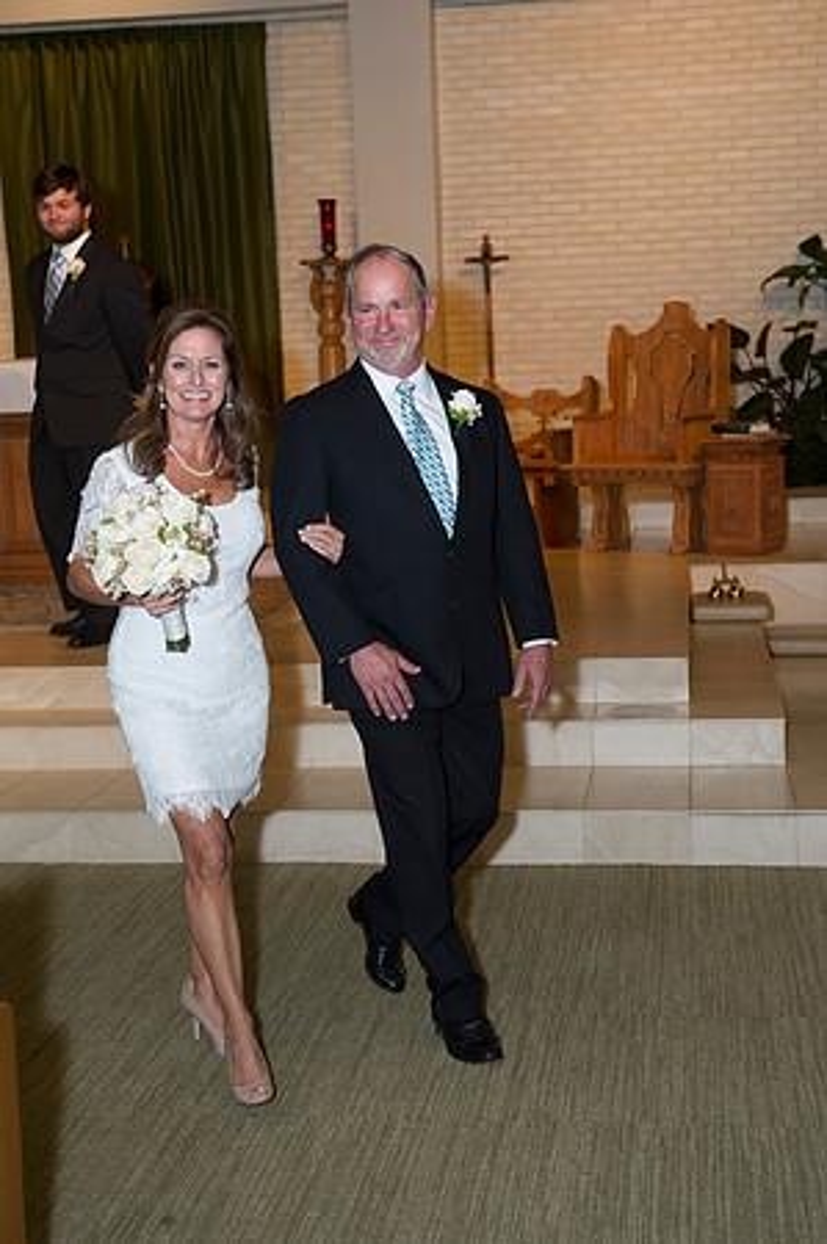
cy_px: 622
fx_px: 1934
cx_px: 414
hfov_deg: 24.1
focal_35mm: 56
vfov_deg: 35.7
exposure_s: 1/160
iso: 1600
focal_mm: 56
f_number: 5
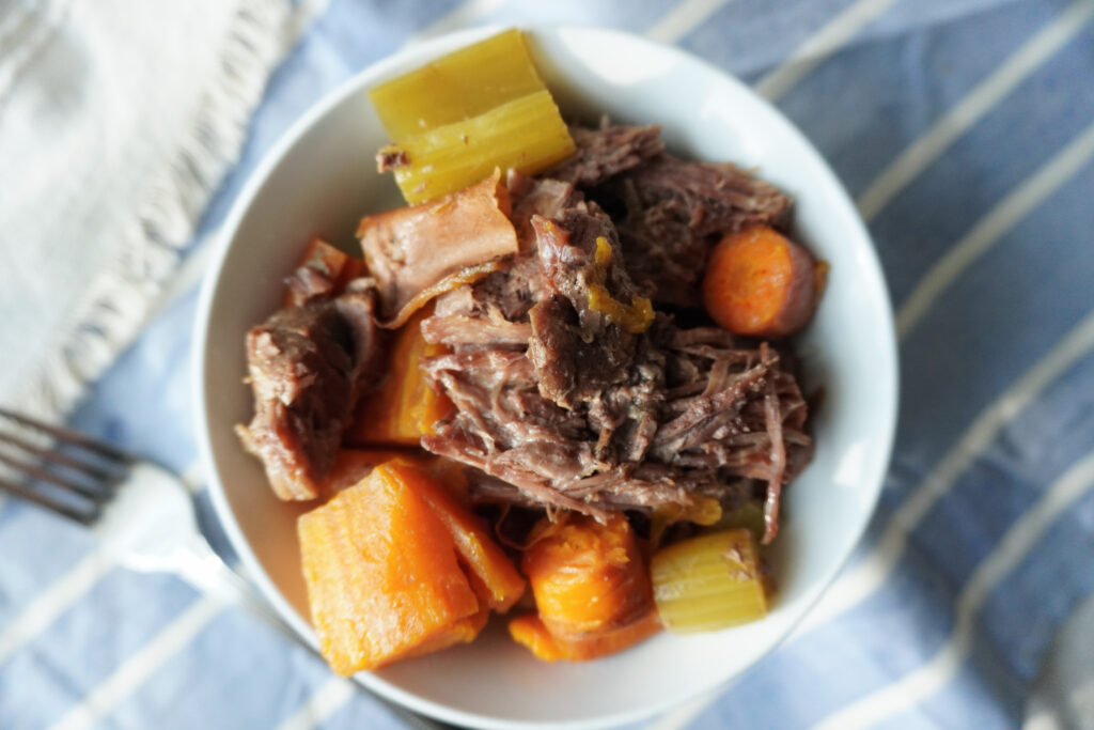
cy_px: 365
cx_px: 547
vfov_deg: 53.1
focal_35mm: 24
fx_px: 729
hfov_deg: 73.7
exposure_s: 1/640
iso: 1250
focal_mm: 16
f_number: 3.5
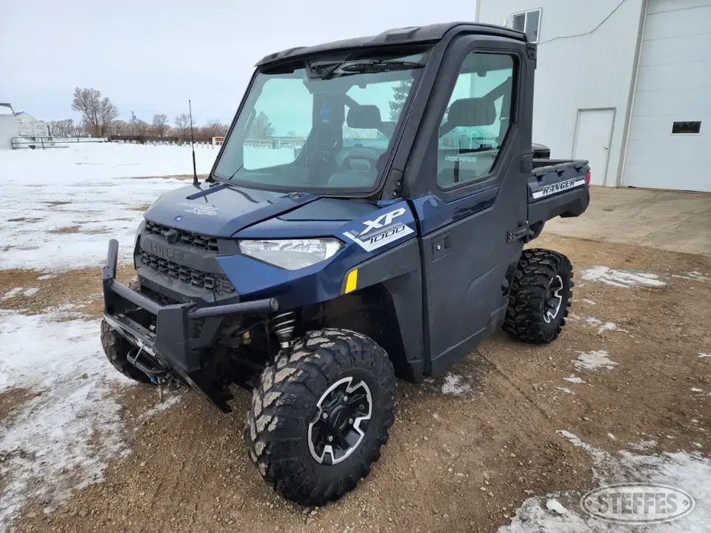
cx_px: 356
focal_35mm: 23
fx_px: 472
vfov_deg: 58.9
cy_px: 266
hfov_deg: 73.9
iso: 12
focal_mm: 6.4
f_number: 1.8
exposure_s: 1/752
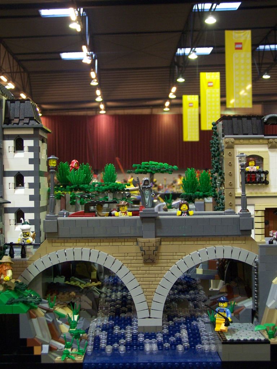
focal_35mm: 56
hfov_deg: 26.1
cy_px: 184
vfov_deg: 34.3
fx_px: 597
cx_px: 138
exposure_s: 1/8
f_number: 3.1
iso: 140
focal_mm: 9.3
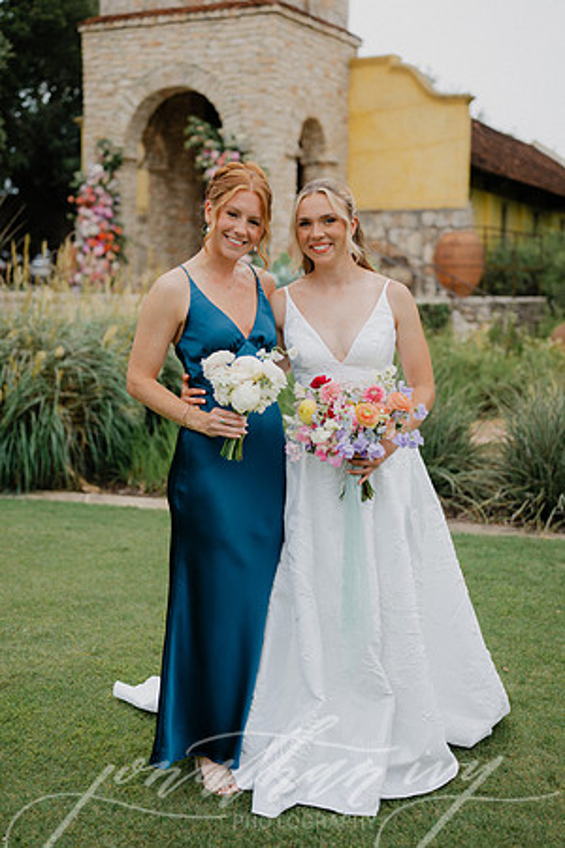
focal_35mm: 50
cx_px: 282
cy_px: 424
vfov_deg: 39.6
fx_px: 1177
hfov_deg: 27.0
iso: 64
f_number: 2.5
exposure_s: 1/1250
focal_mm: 50
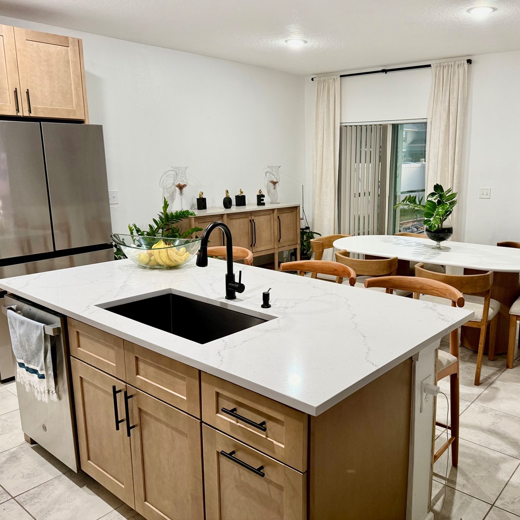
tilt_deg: -11.0
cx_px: 325
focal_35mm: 29
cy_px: 255
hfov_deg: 55.0
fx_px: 493
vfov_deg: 55.6
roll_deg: -0.5
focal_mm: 6.76
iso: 200
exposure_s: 1/120
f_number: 1.78
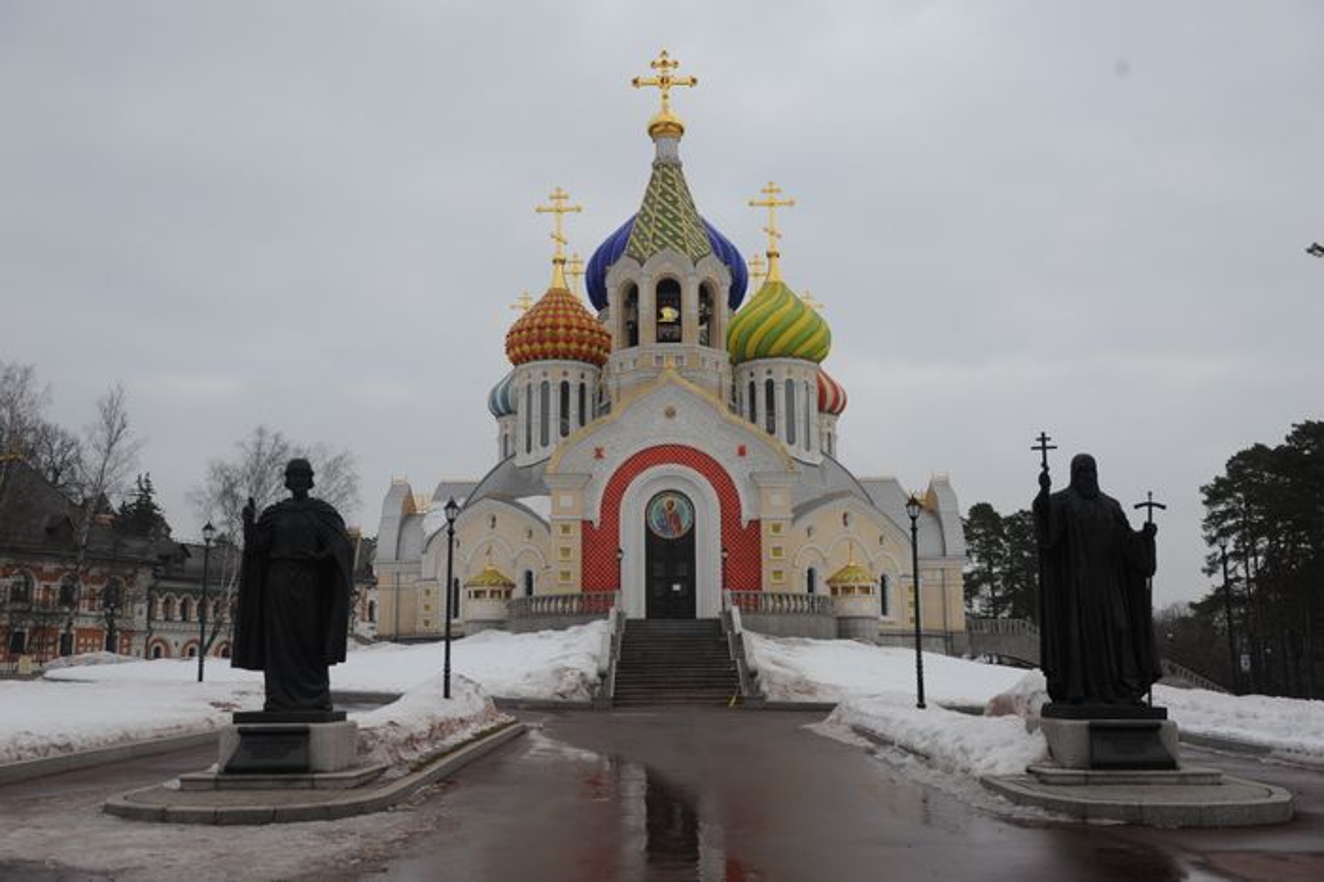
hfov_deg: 54.5
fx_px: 1287
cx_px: 662
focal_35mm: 35
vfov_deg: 37.8
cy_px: 441
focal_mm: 35
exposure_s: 1/3200
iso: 800
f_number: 5.6
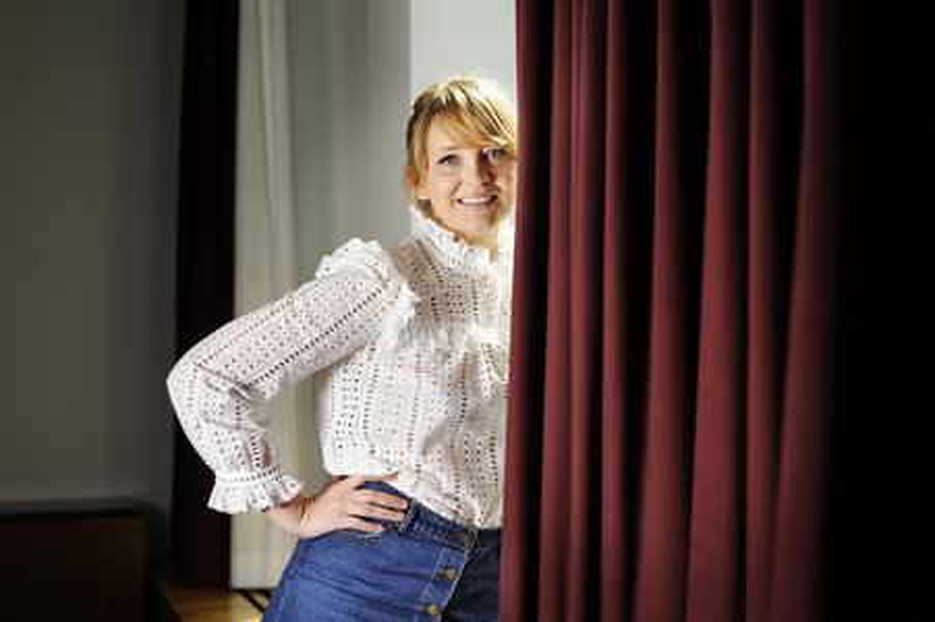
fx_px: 1713
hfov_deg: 30.5
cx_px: 468
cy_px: 311
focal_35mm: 66
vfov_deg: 20.6
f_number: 3.5
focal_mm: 66
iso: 400
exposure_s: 1/500
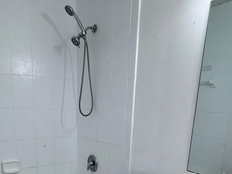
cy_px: 163
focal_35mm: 32
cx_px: 92
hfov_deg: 56.3
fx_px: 214
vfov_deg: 40.2
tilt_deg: -15.2
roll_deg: -0.8
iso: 64
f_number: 2.2
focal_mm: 2.22
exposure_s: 1/120
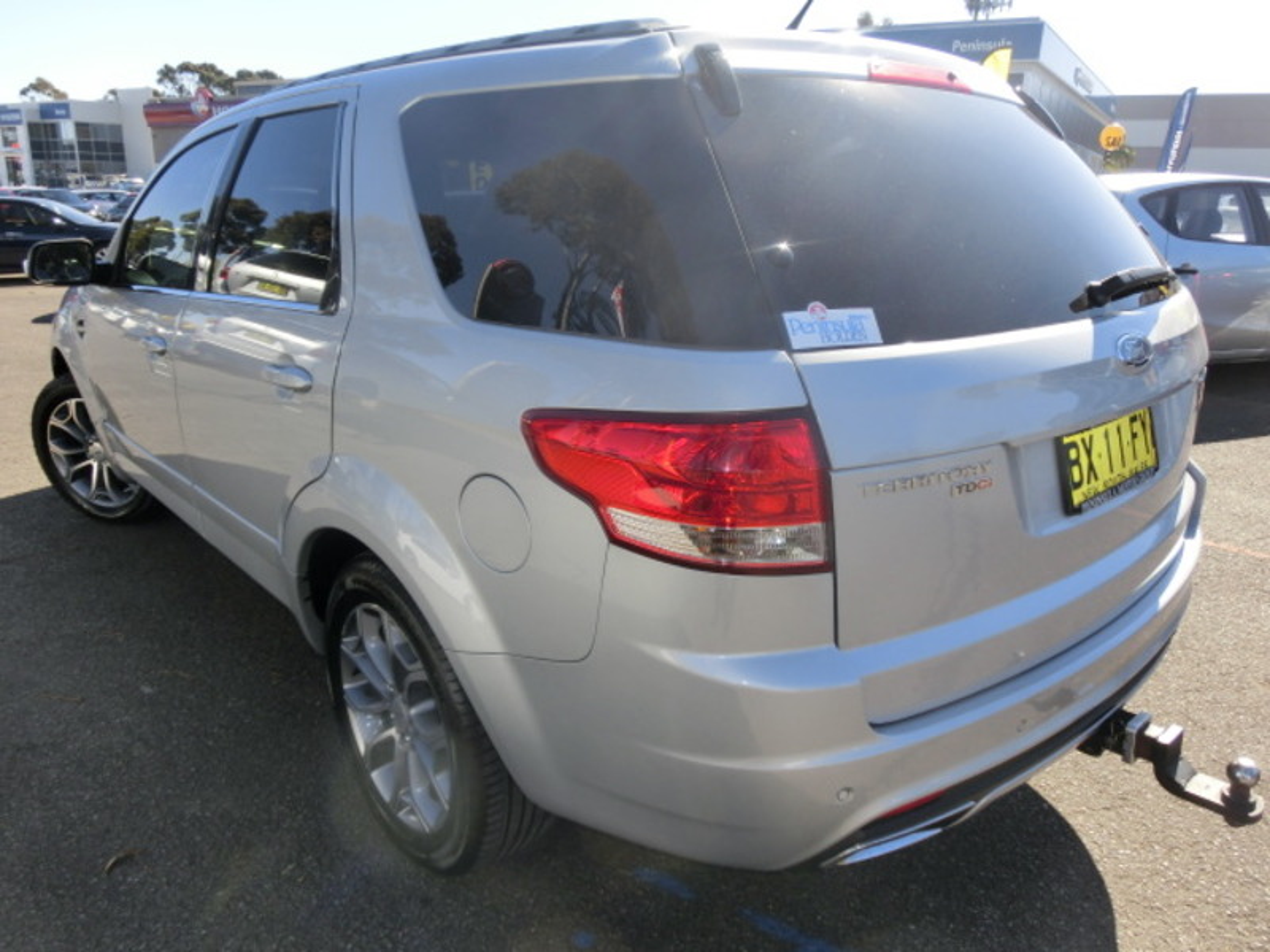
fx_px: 917
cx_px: 635
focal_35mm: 25
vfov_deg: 54.9
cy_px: 476
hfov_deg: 69.4
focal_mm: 4.4
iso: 80
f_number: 3.3
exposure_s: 1/500
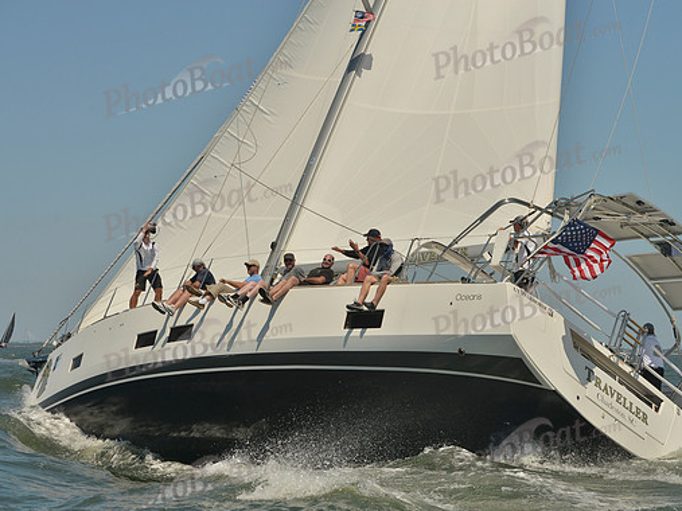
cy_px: 258
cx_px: 363
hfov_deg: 25.3
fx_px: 1517
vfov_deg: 19.1
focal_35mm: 77
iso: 280
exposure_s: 1/1000
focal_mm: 70
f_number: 9
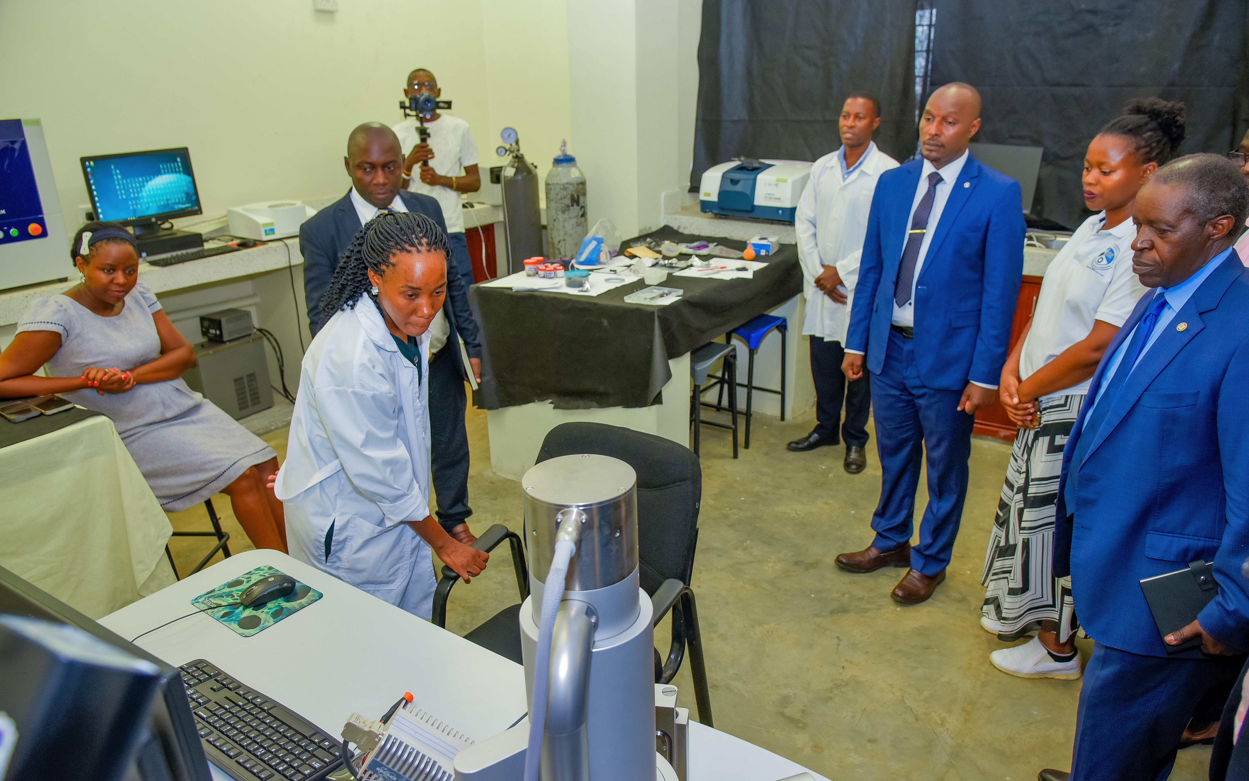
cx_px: 634
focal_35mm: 25
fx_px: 851
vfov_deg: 49.2
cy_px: 363
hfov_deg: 72.5
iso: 800
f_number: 5
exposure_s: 1/80
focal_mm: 24
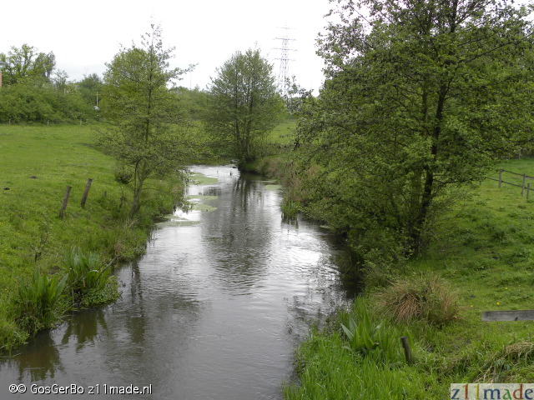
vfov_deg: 25.2
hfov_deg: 33.2
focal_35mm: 58
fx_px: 895
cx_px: 267
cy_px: 200
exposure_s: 1/166
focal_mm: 10.3
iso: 64
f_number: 4
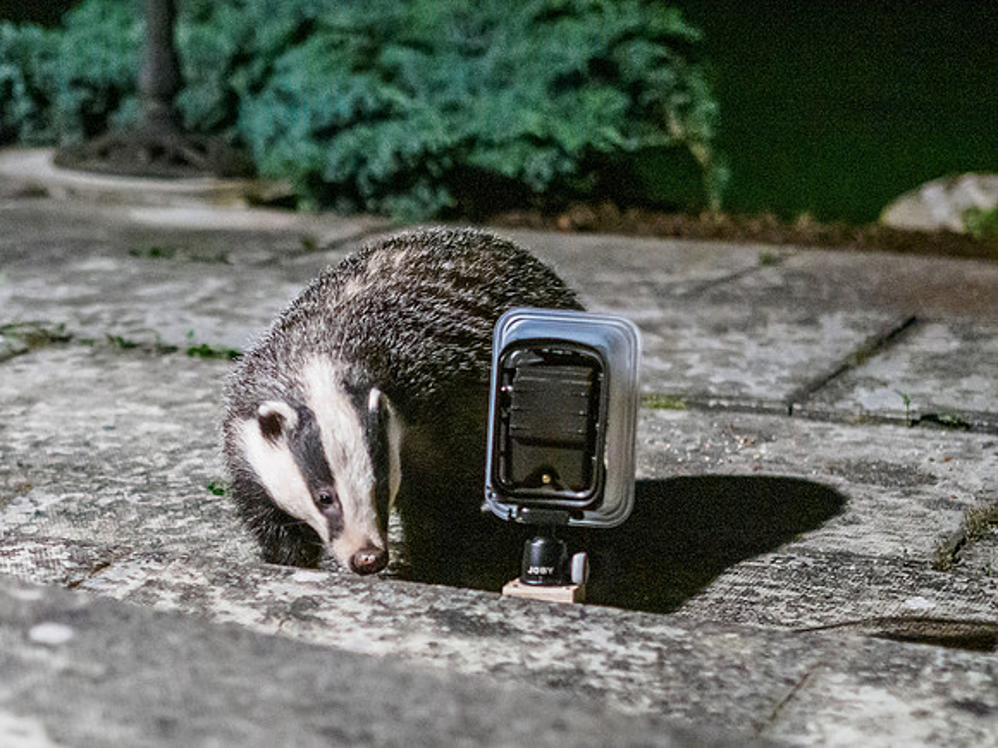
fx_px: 3518
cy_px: 473
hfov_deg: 16.1
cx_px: 321
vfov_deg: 12.1
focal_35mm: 122
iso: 8000
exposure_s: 1/200
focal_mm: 45
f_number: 1.8
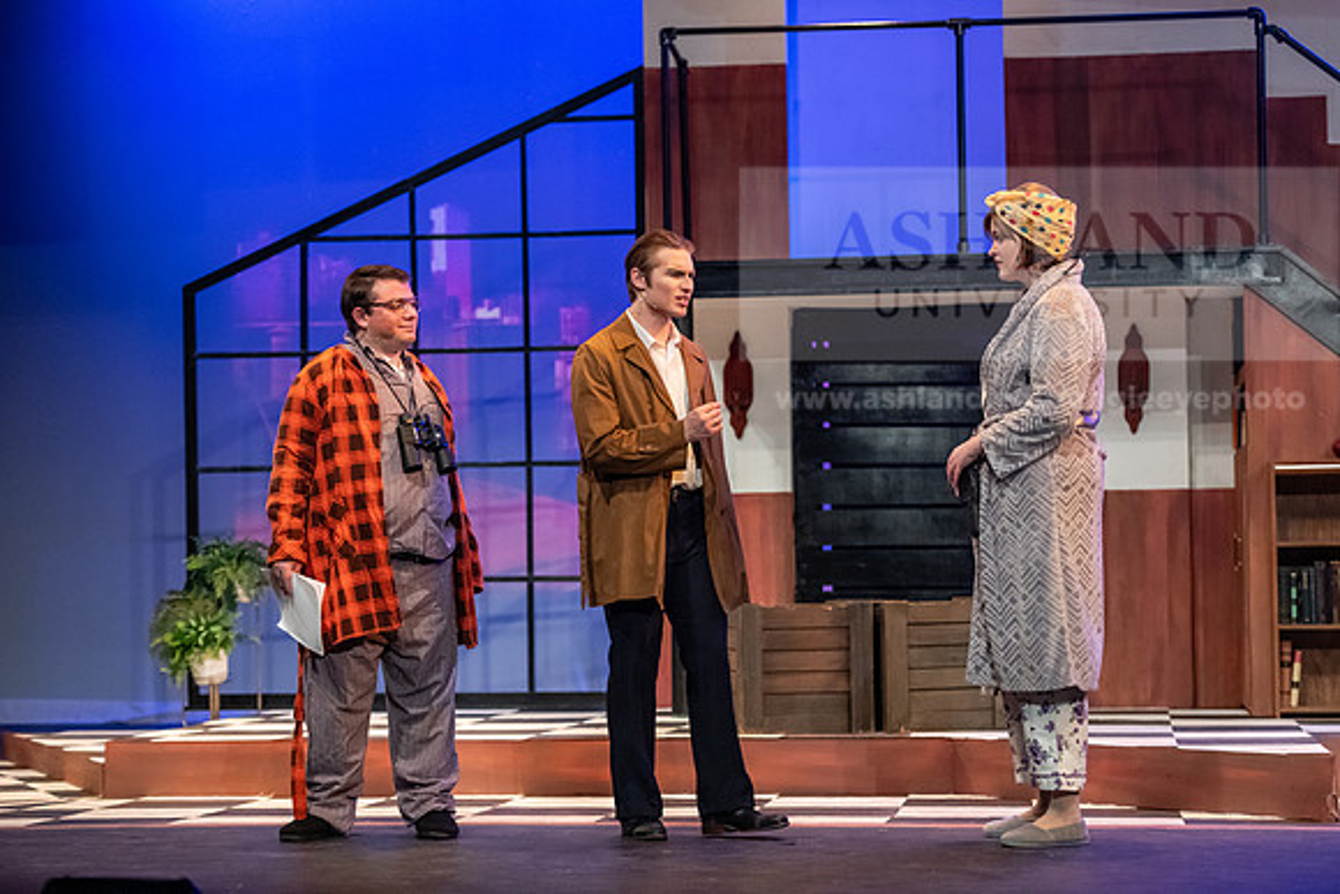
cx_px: 670
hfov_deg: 22.1
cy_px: 447
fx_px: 3425
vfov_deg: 14.9
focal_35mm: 92
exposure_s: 1/200
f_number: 3.2
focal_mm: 92
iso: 4000
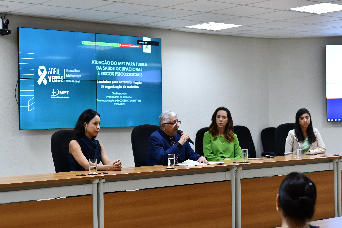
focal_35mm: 72
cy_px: 114
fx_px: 684
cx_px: 171
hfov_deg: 28.1
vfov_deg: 18.9
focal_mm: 48
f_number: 2.8
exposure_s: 1/125
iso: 900
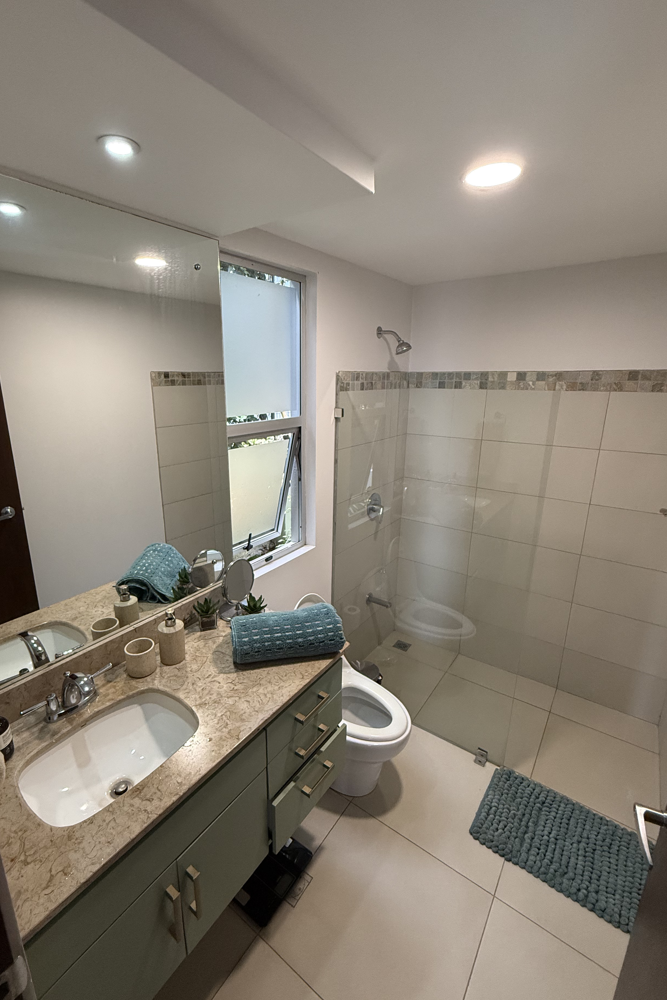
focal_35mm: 16
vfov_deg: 96.7
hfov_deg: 73.6
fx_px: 445
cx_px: 301
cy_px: 497
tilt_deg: -15.5
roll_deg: -2.0
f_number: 2.2
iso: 320
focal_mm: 2.22
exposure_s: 1/120
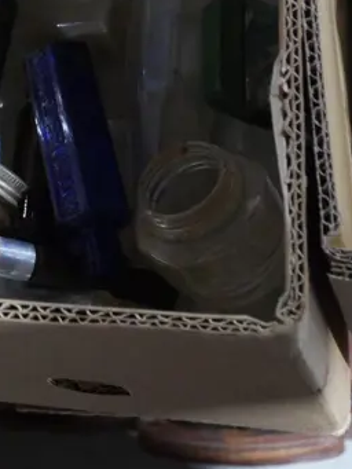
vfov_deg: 15.5
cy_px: -160
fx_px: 1626
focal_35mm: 120
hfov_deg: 12.0
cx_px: -112
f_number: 4.4
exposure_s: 1/60
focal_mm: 20
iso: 2000
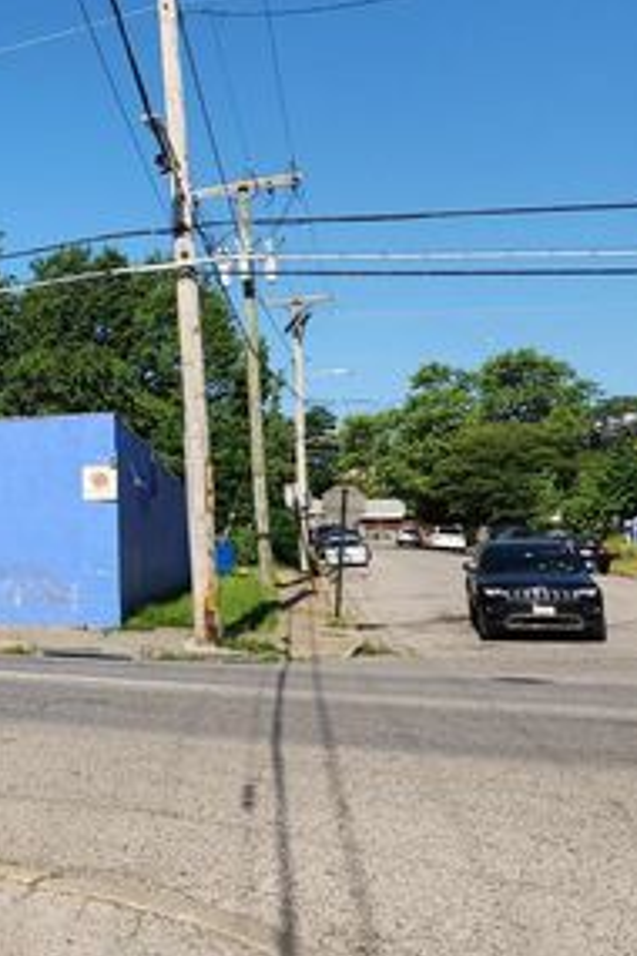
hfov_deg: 26.9
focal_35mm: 42
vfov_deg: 46.3
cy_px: 408
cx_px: -191
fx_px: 1115
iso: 20
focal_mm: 5.4
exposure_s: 1/1690
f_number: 1.8
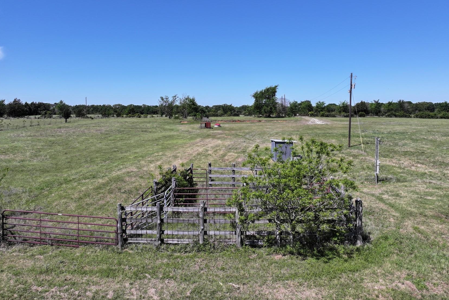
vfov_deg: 43.5
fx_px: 374
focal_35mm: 30
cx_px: 228
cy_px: 129
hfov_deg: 61.9
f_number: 2.8
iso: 100
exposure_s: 1/2000
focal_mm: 12.29
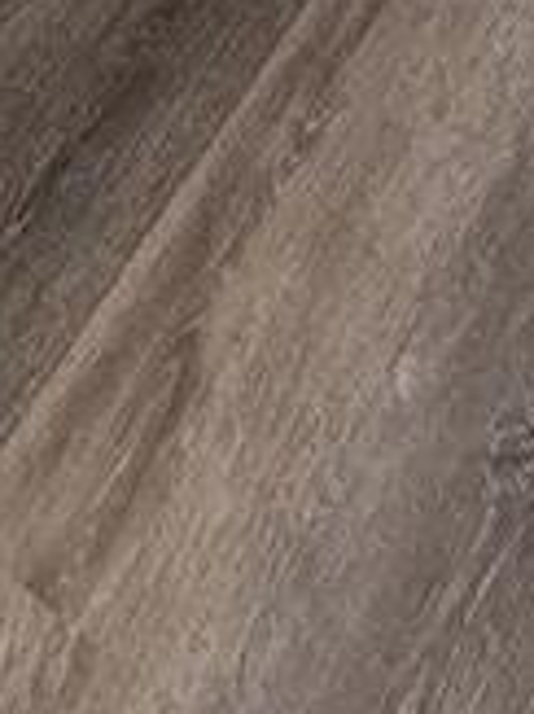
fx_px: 1977
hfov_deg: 15.2
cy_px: -1345
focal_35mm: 96
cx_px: 74
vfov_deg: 11.9
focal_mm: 2.2
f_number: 2.2
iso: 100
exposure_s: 1/120
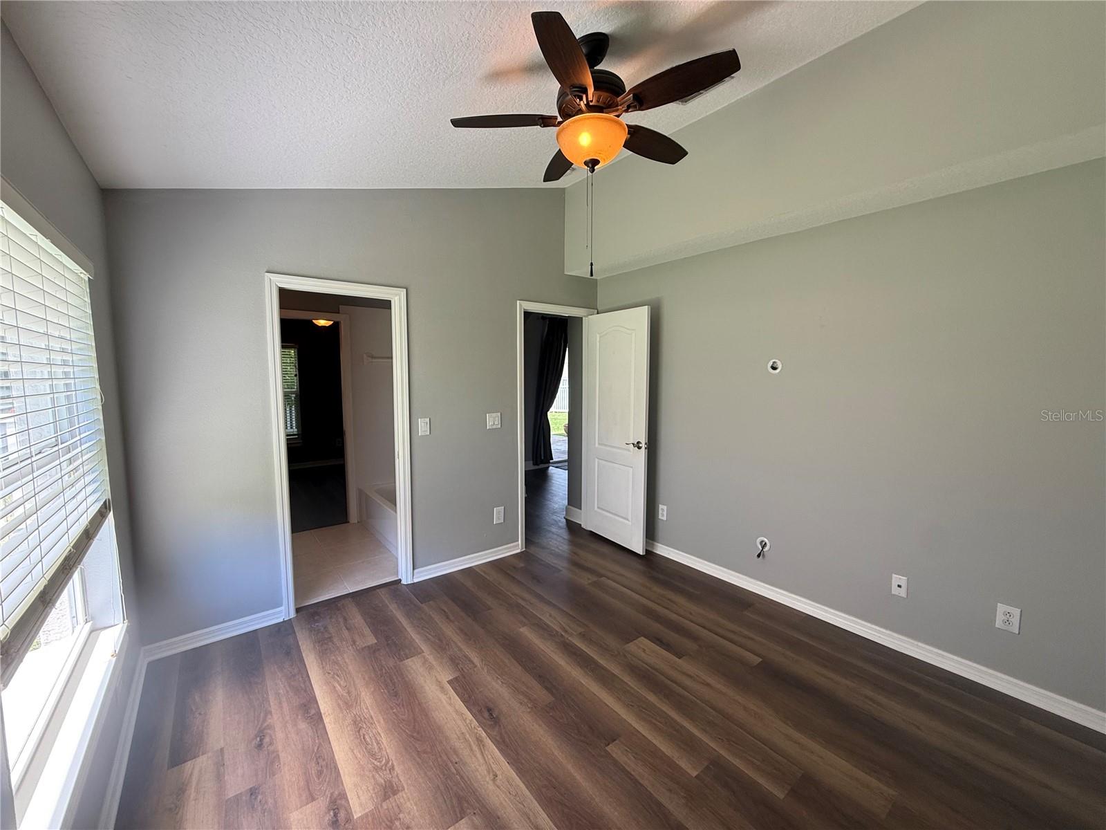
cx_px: 553
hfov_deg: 102.1
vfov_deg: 85.7
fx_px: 447
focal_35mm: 14
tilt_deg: -5.5
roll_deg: +0.0
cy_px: 415
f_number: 2.2
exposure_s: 1/99
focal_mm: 2.22
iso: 100
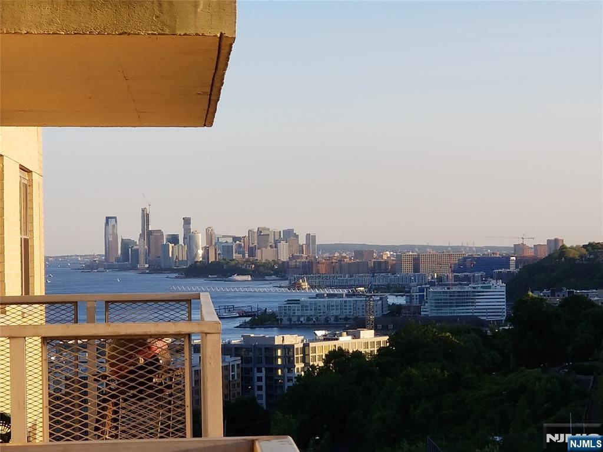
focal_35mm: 52
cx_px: 302
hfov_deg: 36.8
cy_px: 226
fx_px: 906
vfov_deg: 28.0
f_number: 2.4
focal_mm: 6
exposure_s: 1/297
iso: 25
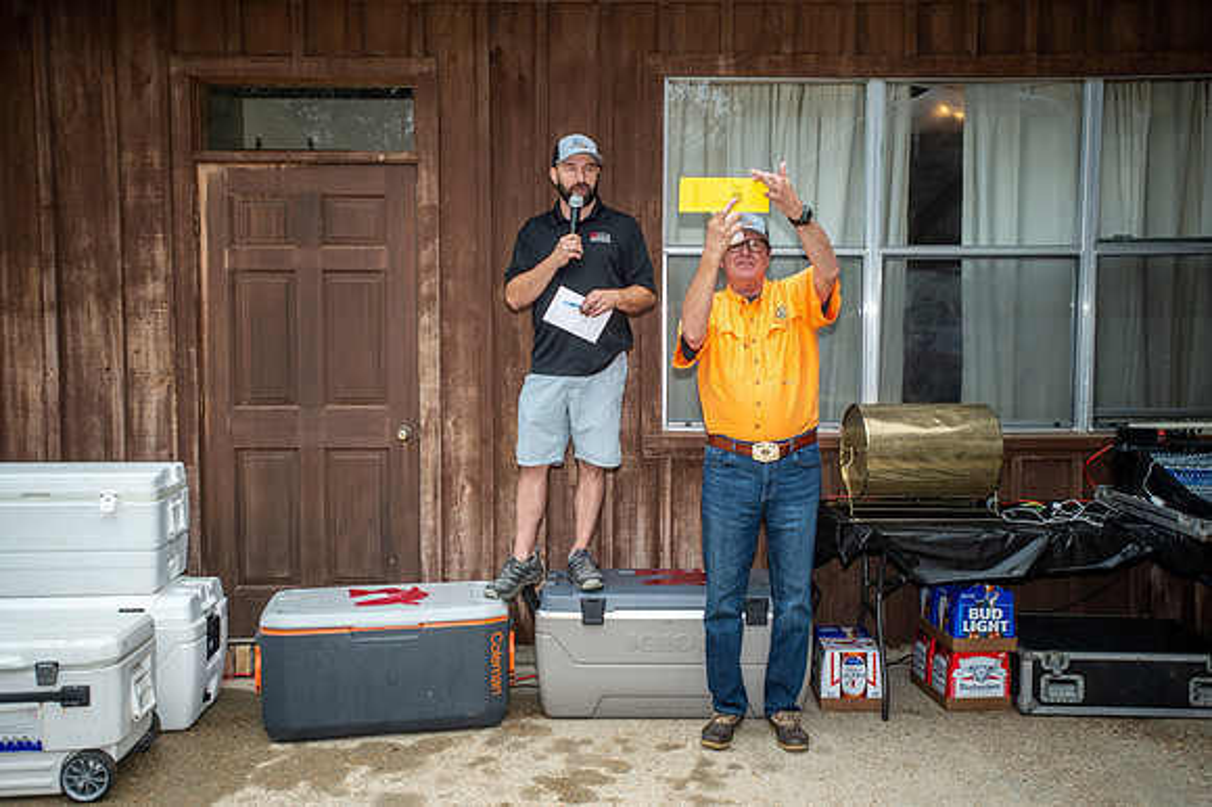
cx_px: 606
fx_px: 1178
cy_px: 404
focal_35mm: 35
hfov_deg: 54.5
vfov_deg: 37.8
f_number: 2.8
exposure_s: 1/1600
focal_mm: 35
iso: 400
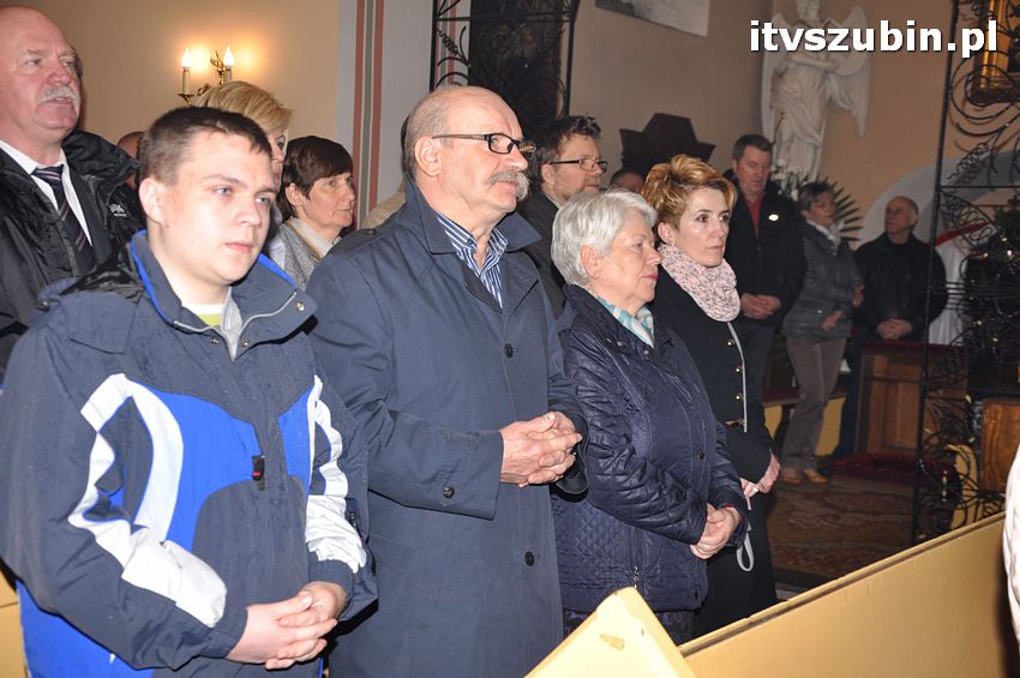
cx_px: 510
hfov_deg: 38.9
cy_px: 339
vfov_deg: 26.4
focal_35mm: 51
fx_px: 1444
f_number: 5
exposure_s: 1/60
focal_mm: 34
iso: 500
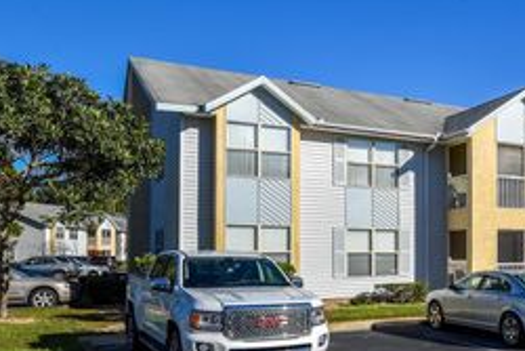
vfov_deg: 33.4
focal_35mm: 40
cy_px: 168
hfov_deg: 44.8
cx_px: 456
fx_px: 584
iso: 200
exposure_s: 1/500
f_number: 11
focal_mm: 20
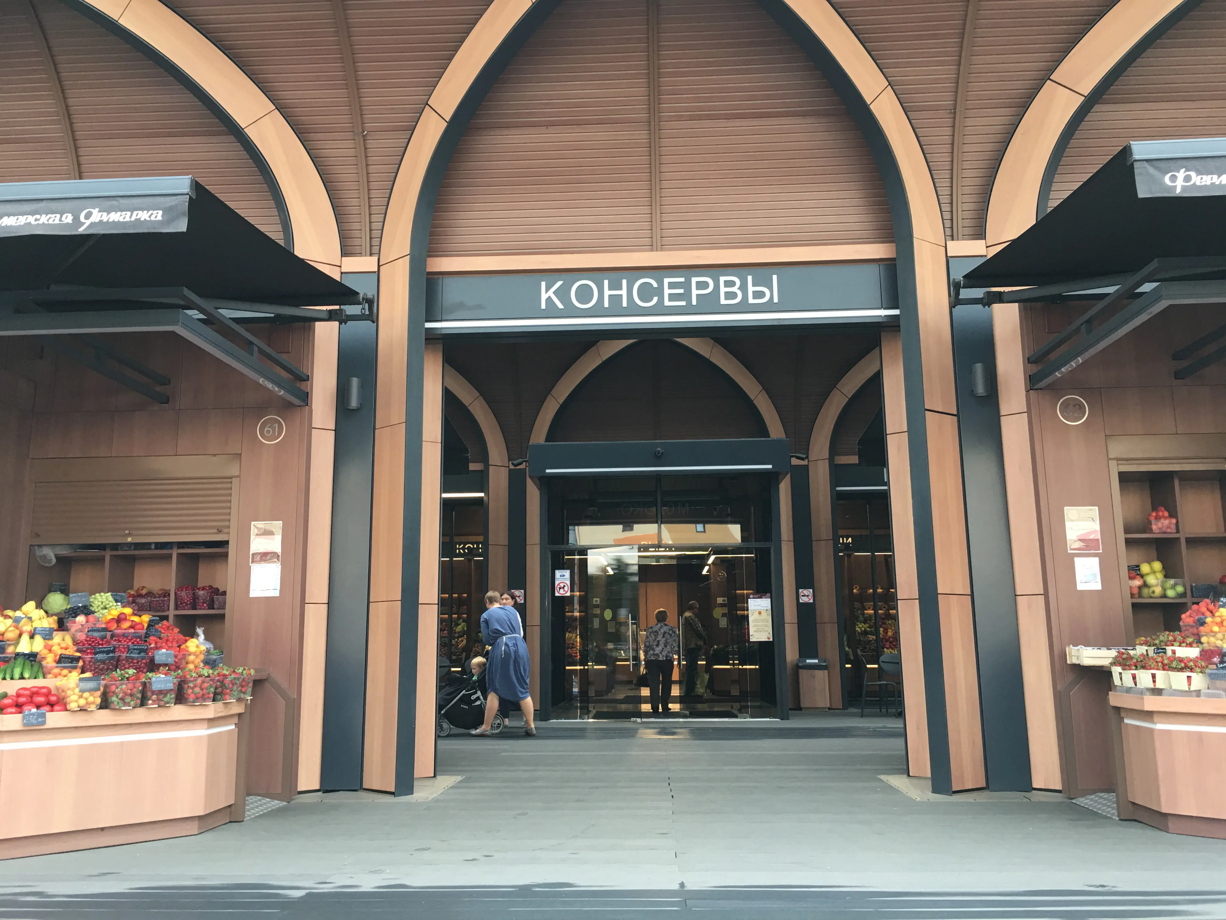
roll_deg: +0.1
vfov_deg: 48.2
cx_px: 613
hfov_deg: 61.7
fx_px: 1027
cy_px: 460
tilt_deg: +9.9
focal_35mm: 29
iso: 40
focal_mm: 4.15
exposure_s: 1/33
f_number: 2.2
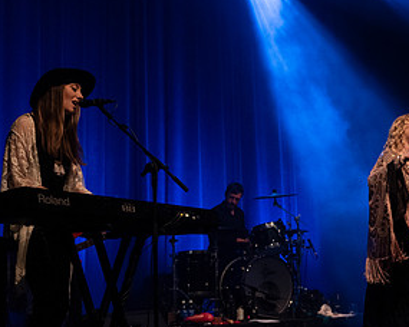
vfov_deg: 23.5
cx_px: 373
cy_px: 154
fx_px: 787
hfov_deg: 28.0
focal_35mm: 65
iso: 2500
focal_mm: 34
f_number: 3.2
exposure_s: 1/200
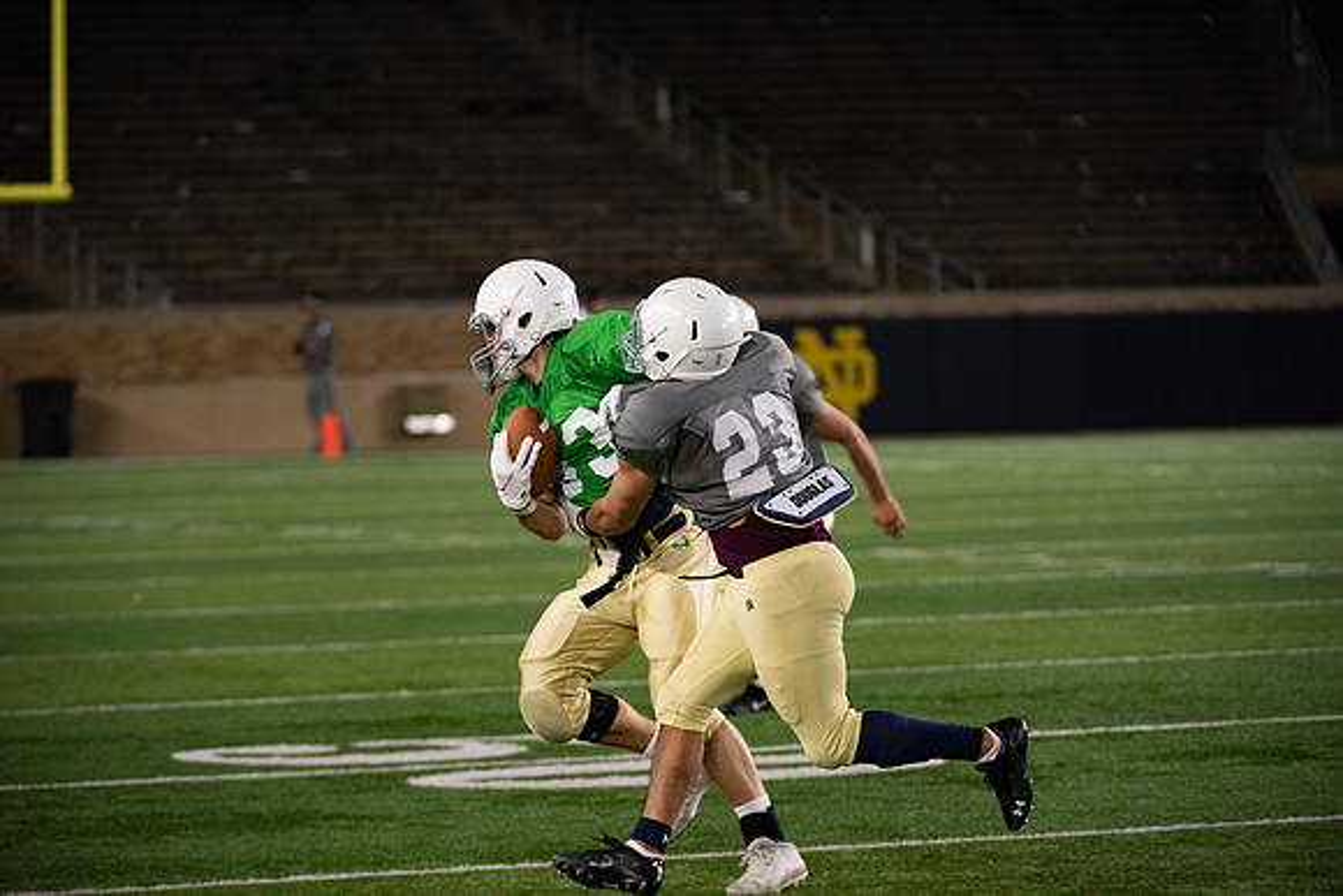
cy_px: 448
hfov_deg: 10.3
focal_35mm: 200
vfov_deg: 6.9
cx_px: 672
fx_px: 7463
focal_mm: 200
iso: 4000
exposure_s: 1/500
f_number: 4
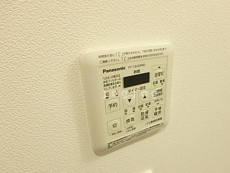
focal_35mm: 24
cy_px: 94
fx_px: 159
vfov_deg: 56.7
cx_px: 131
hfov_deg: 71.3
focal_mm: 3.7
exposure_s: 1/30
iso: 250
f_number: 3.5
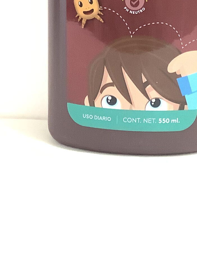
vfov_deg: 20.9
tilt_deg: -5.3
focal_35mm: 85
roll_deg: -0.6
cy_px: -82
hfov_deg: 17.3
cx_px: 130
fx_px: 645
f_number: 2.4
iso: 250
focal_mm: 3.3
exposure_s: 1/40
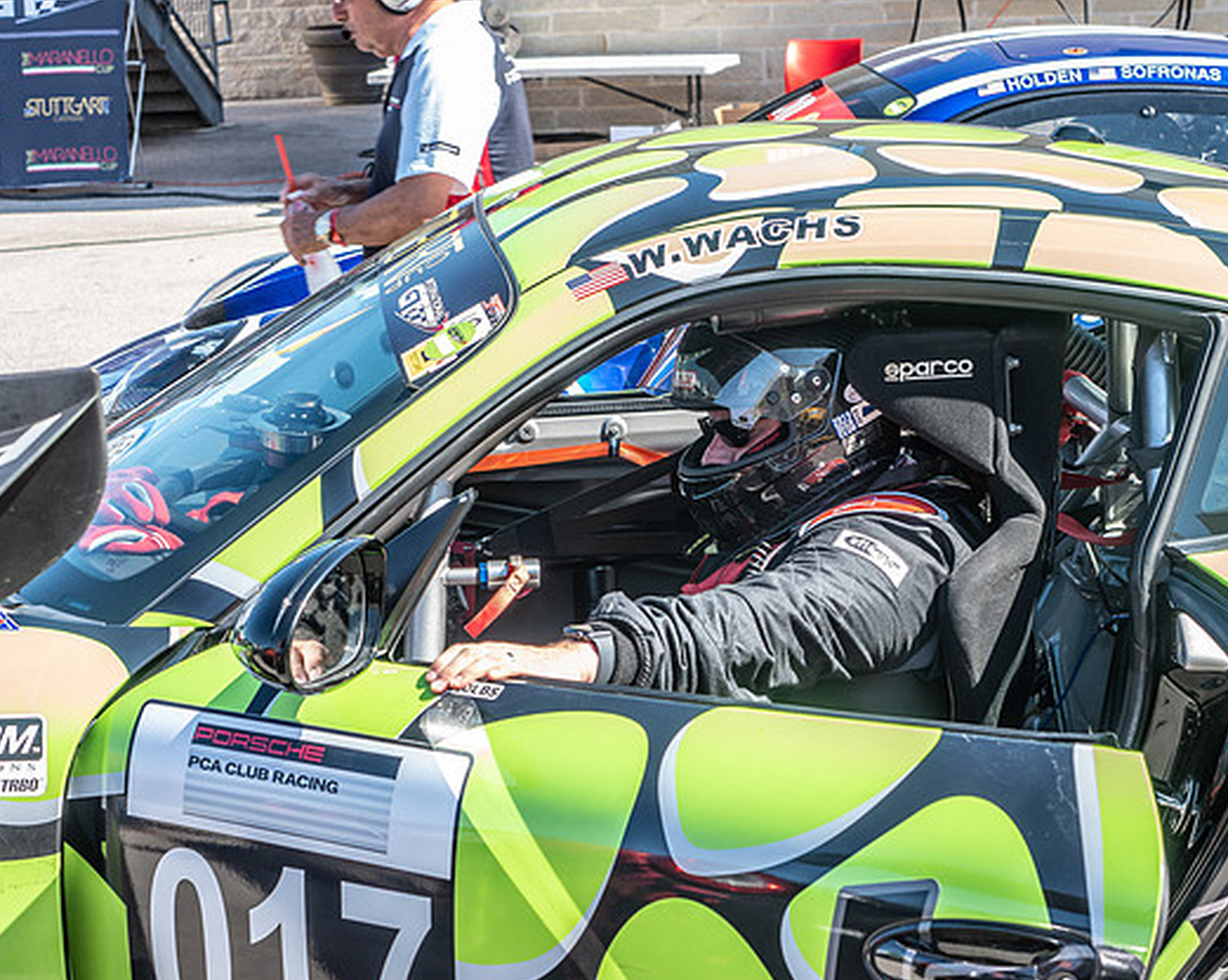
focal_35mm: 87
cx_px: 655
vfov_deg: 17.6
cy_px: 510
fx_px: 3160
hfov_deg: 22.0
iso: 64
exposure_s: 1/125
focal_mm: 40
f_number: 5
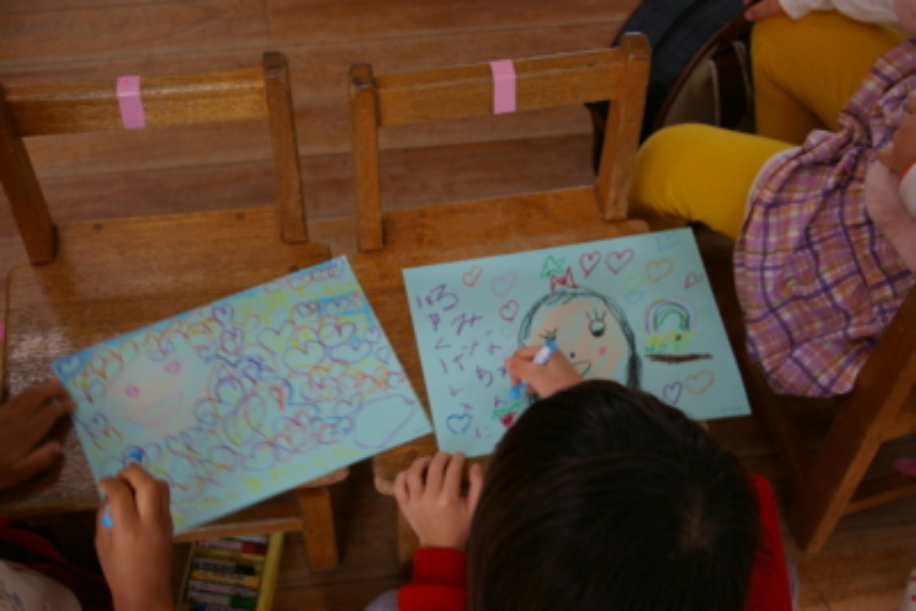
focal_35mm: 57
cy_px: 306
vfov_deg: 23.8
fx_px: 1451
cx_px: 458
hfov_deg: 35.0
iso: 200
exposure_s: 1/45
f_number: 4.5
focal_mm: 38
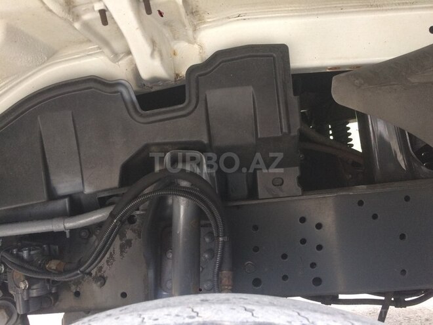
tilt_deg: -5.1
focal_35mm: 29
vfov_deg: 48.2
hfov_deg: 61.7
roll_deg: +2.6
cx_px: 216
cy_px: 162
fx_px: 363
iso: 80
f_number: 2.2
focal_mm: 4.15
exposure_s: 1/33
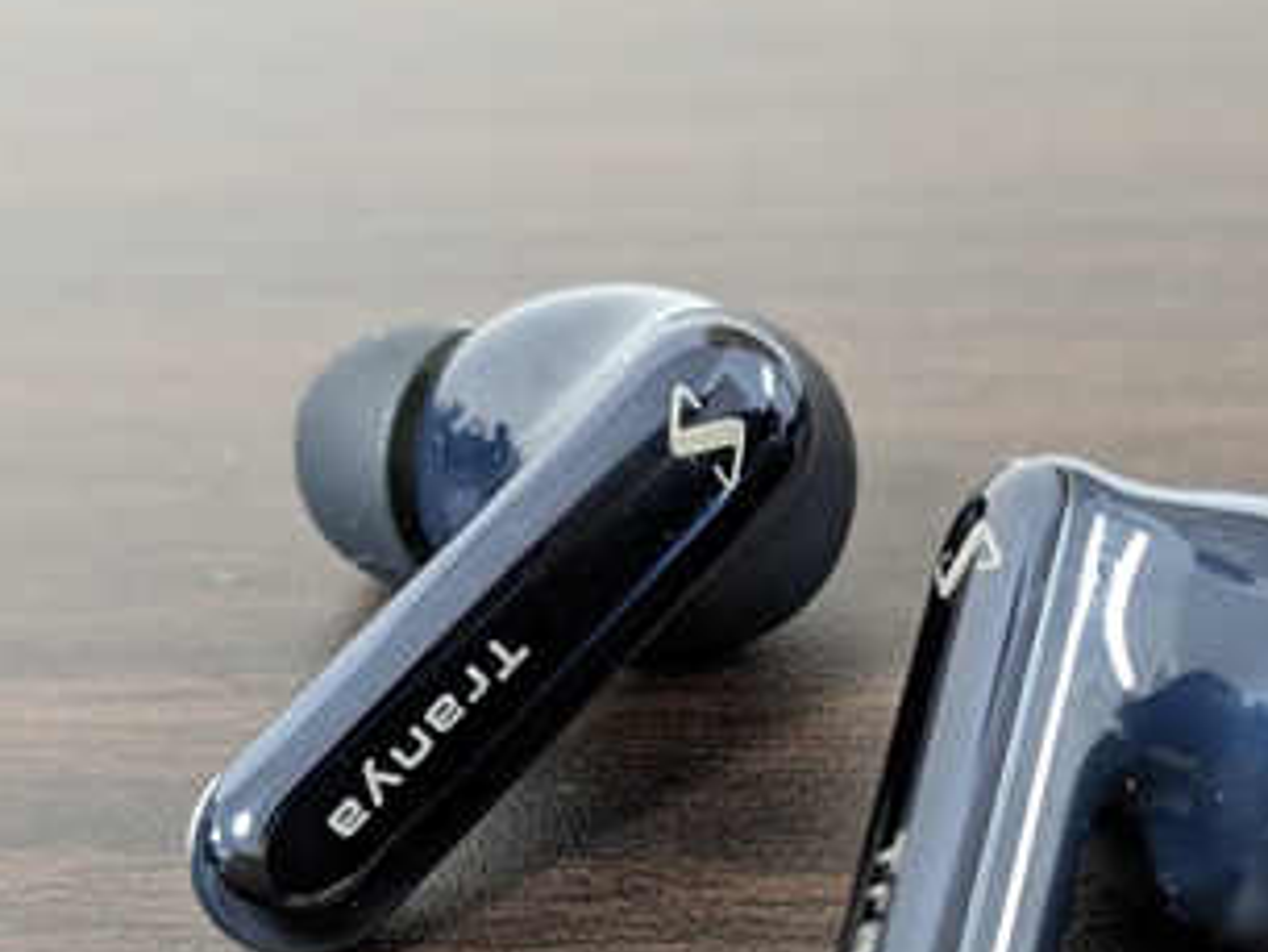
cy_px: 715
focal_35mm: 59
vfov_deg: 24.6
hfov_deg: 32.6
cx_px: 746
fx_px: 2162
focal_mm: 4.38
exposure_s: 1/25
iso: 353
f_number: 1.73
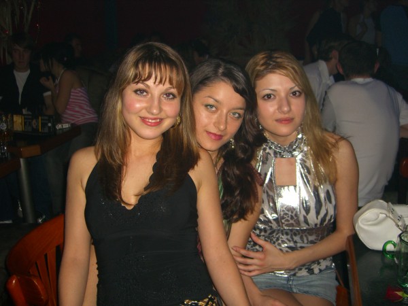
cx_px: 204
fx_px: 448
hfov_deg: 49.0
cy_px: 153
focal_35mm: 38
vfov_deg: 37.7
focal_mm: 7.9
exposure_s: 1/60
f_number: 2.8
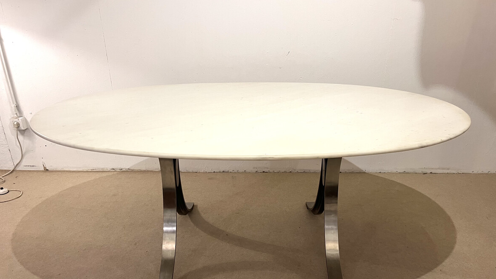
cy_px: 175
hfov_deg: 66.1
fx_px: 381
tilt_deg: -26.0
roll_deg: +0.6
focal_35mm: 29
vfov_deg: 39.9
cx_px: 249
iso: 160
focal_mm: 5.7
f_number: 1.5
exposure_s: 1/50
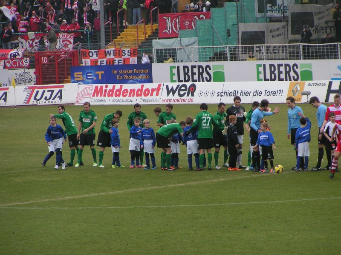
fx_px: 2788
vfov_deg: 5.3
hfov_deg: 7.0
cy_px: 128
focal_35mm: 283
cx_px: 170
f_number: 3.5
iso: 80
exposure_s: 1/320
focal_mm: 43.3
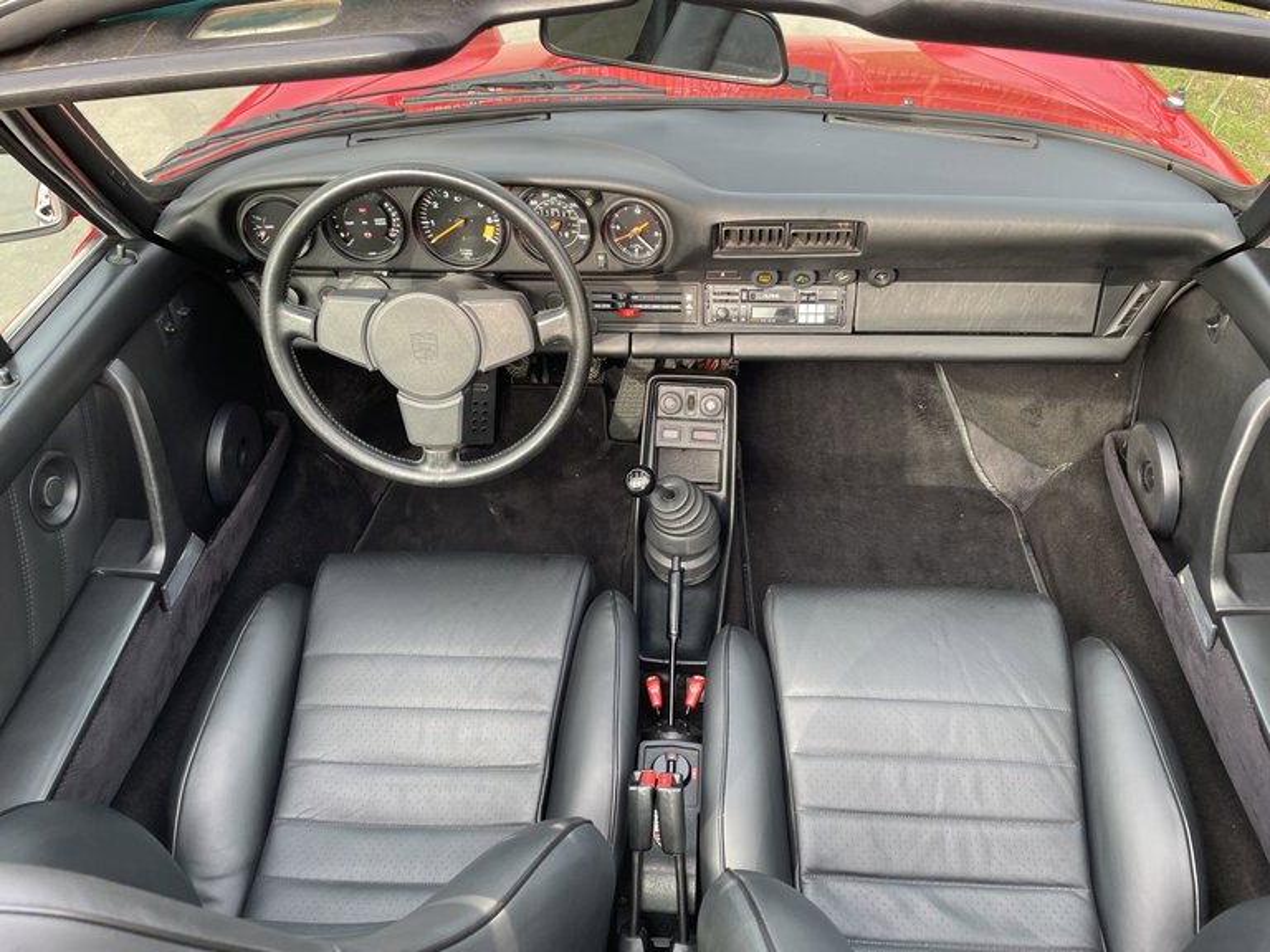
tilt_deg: -41.8
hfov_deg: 67.3
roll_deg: +5.6
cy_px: 476
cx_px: 635
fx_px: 954
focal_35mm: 26
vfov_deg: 53.1
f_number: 1.6
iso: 32
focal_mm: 4.2
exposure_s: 1/121
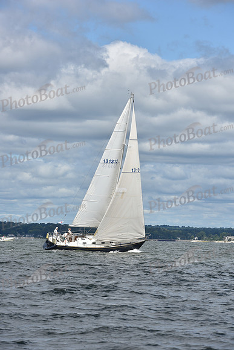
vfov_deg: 13.2
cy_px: 175
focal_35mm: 155
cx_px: 117
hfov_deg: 8.9
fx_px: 1510
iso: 250
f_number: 11
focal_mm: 155
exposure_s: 1/800
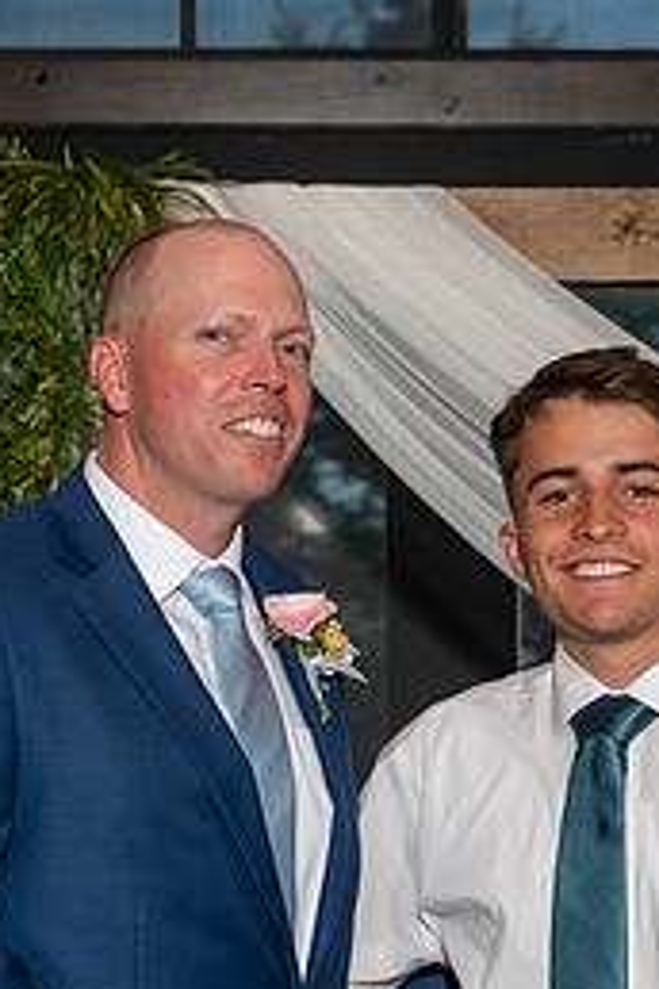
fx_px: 3734
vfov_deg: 15.0
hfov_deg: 10.1
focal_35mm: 136
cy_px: 710
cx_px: 506
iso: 3200
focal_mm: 58
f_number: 8
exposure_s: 1/160
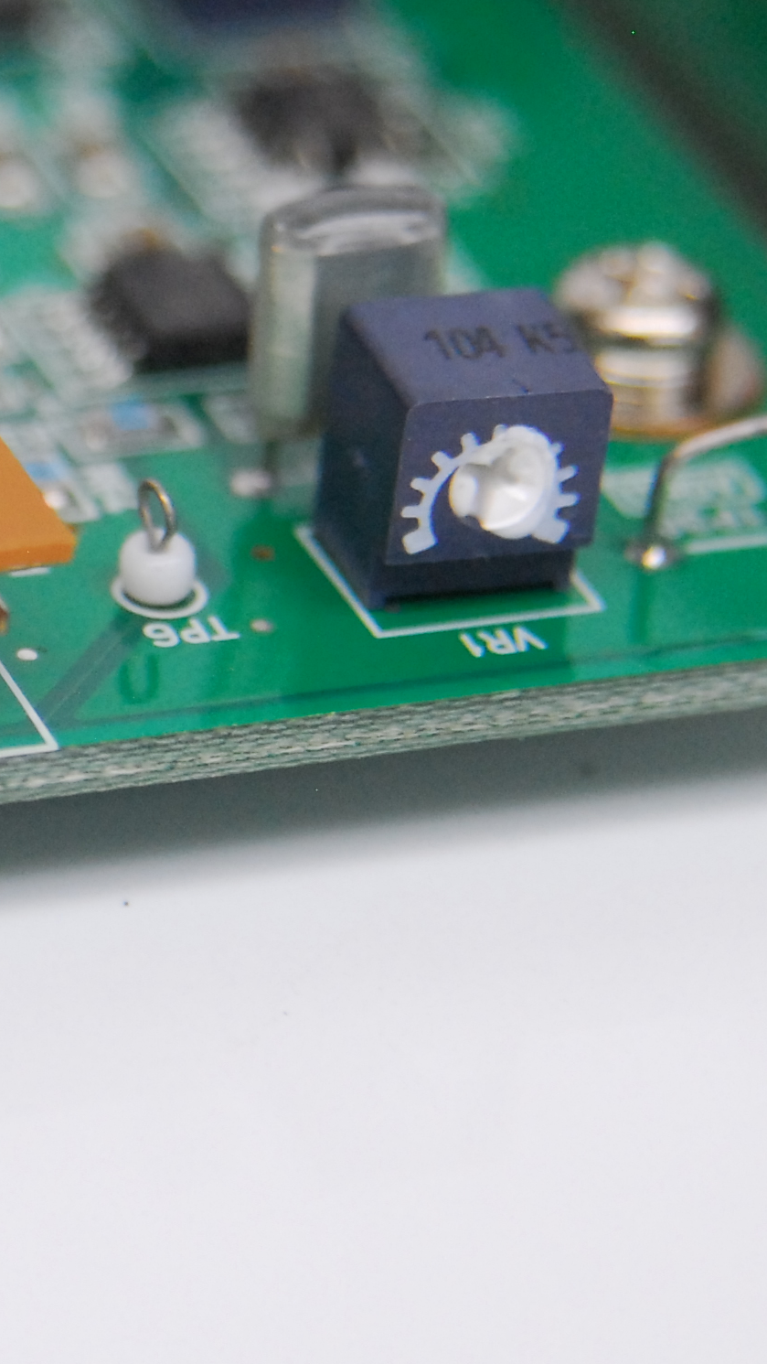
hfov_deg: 4.2
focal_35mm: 286
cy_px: 540
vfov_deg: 7.5
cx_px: -465
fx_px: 10338
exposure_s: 1/125
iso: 800
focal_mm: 70
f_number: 4
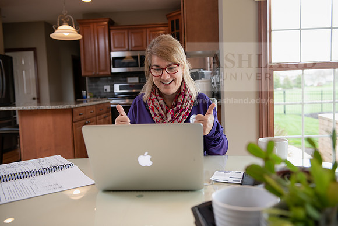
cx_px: 169
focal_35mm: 32
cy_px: 113
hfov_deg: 58.7
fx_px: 301
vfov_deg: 41.1
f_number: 3.5
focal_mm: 32
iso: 400
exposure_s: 1/125
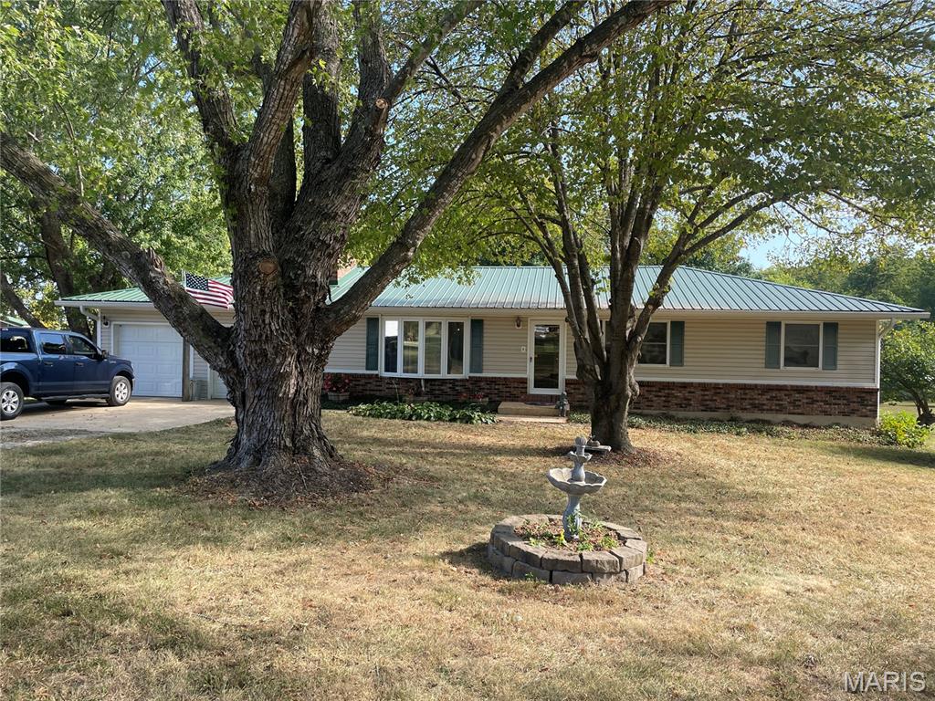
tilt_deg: +0.2
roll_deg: -0.7
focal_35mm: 26
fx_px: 702
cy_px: 350
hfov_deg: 67.3
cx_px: 468
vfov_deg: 53.1
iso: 32
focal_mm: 4.2
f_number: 1.6
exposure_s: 1/615
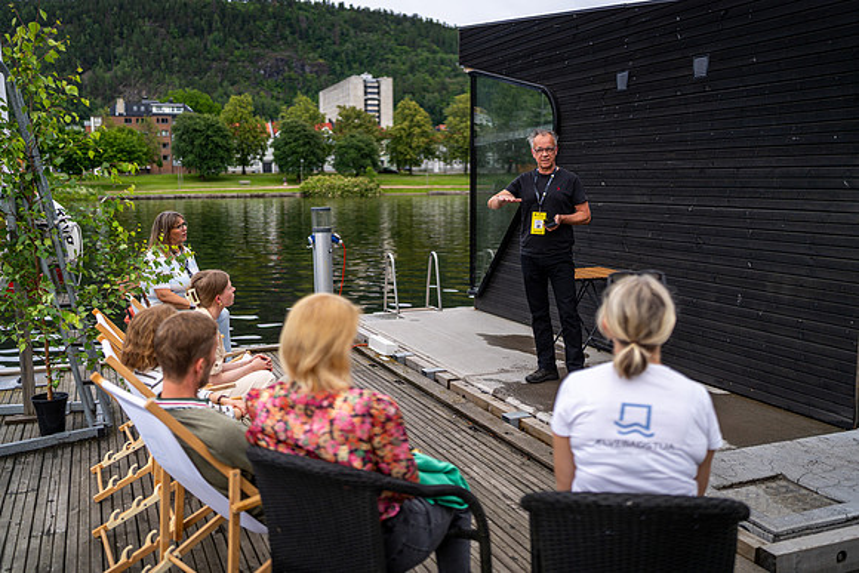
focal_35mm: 35
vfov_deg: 37.9
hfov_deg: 54.4
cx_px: 430
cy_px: 286
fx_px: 835
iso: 160
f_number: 1.4
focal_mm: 35
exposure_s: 1/6400
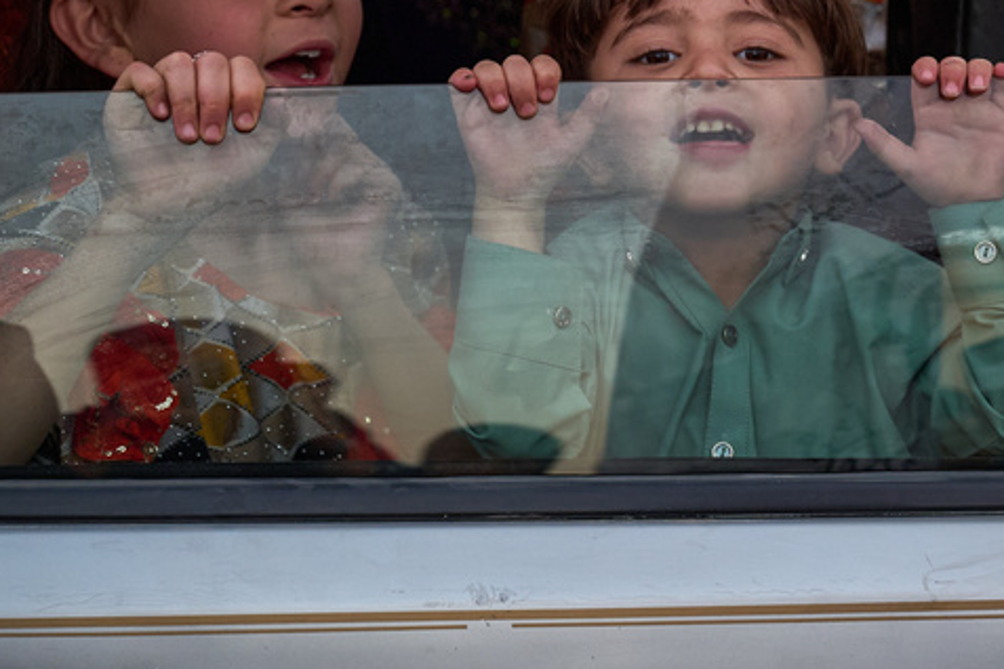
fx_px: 4127
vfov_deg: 9.3
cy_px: 265
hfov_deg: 13.8
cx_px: 834
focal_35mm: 148
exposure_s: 1/250
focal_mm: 69
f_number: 4
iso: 160
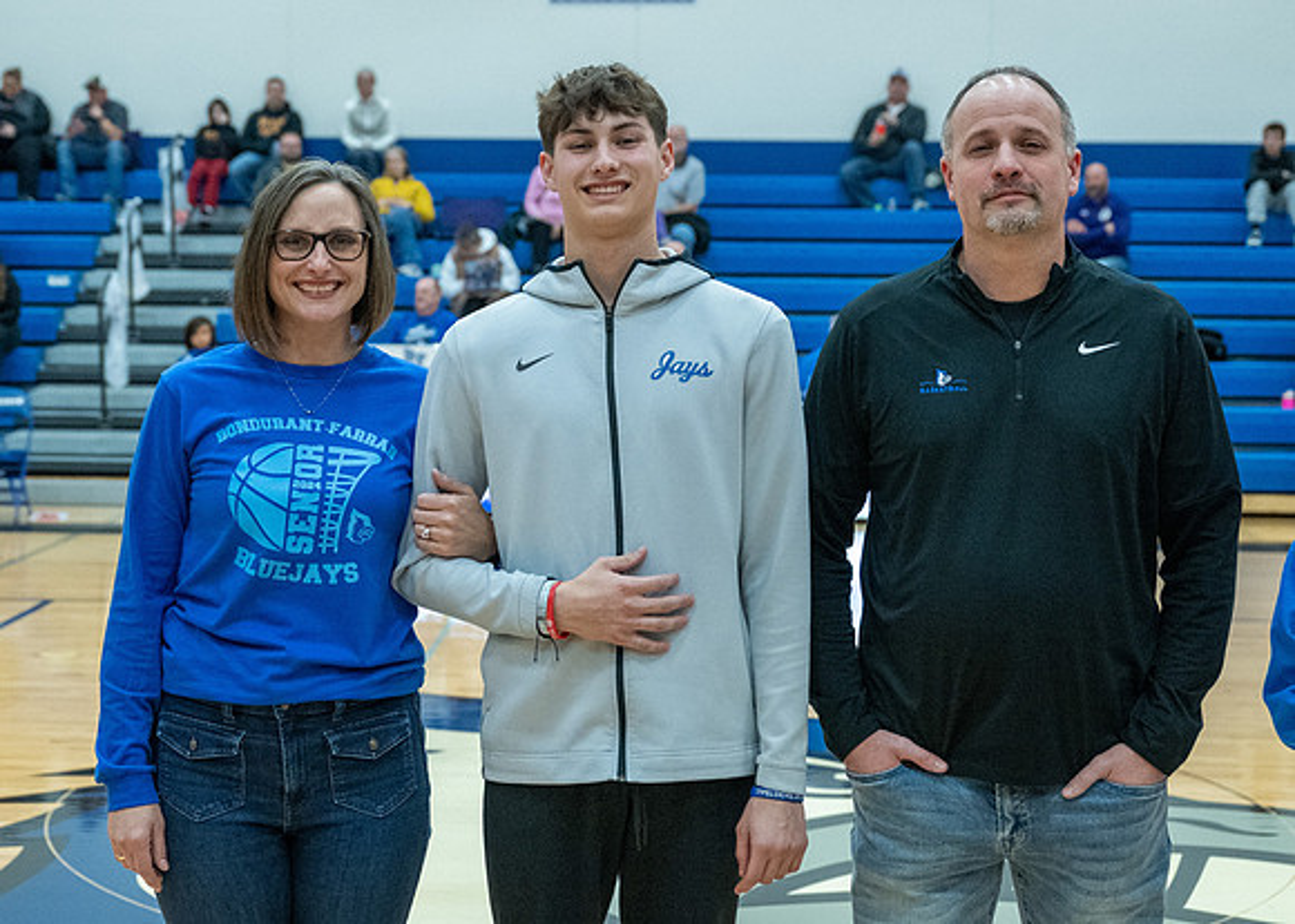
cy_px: 295
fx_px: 2461
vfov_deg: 21.2
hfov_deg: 29.5
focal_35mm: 67
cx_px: 571
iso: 2500
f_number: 3.2
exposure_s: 1/500
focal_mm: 38
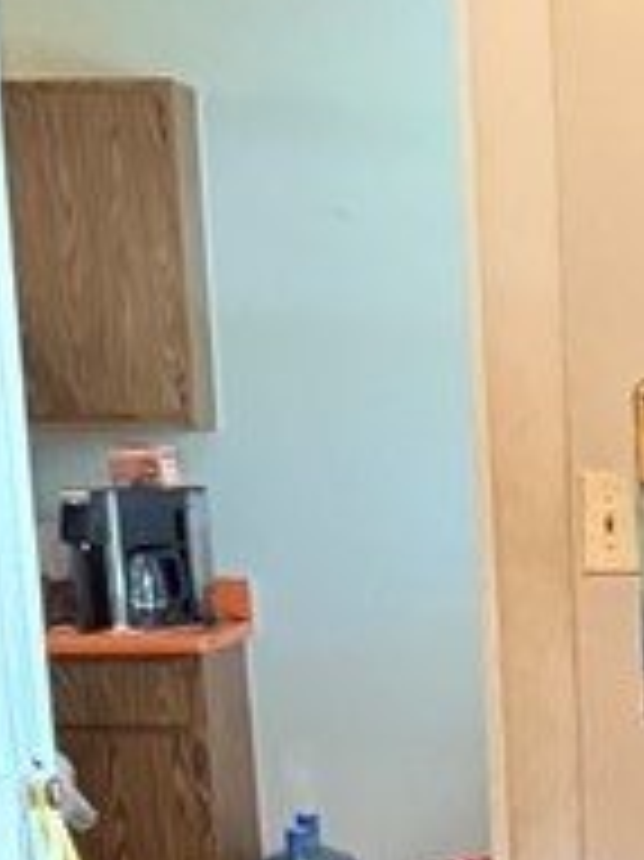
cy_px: 1779
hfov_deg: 11.2
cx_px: 869
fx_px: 3203
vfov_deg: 13.0
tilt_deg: -21.8
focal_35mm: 129
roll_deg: -0.7
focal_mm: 6.76
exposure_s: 1/40
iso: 1000
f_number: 1.78
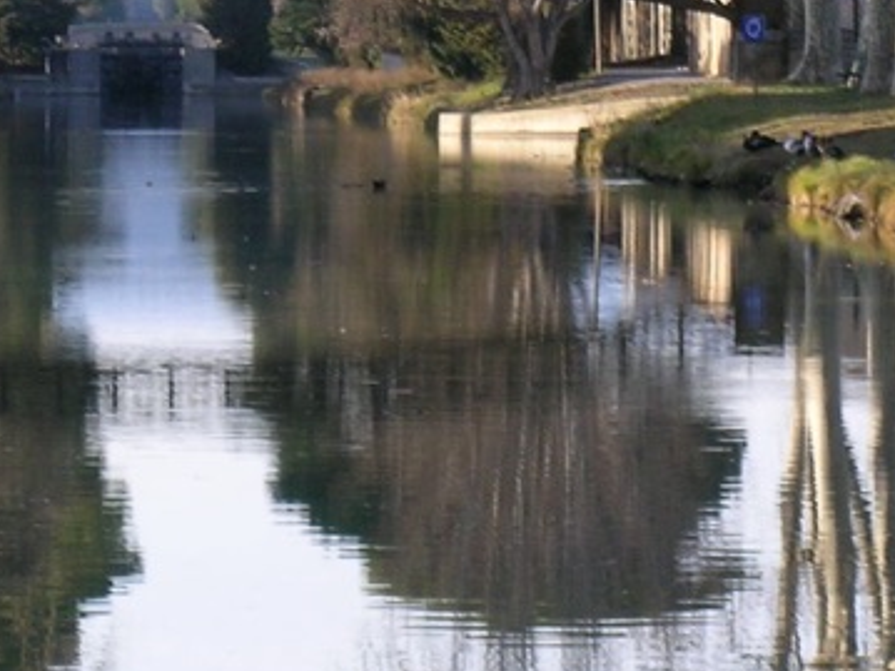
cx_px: 42
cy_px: 32
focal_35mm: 388
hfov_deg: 5.1
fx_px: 10028
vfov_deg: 3.8
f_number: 5.8
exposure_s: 1/77.2
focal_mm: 24
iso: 50
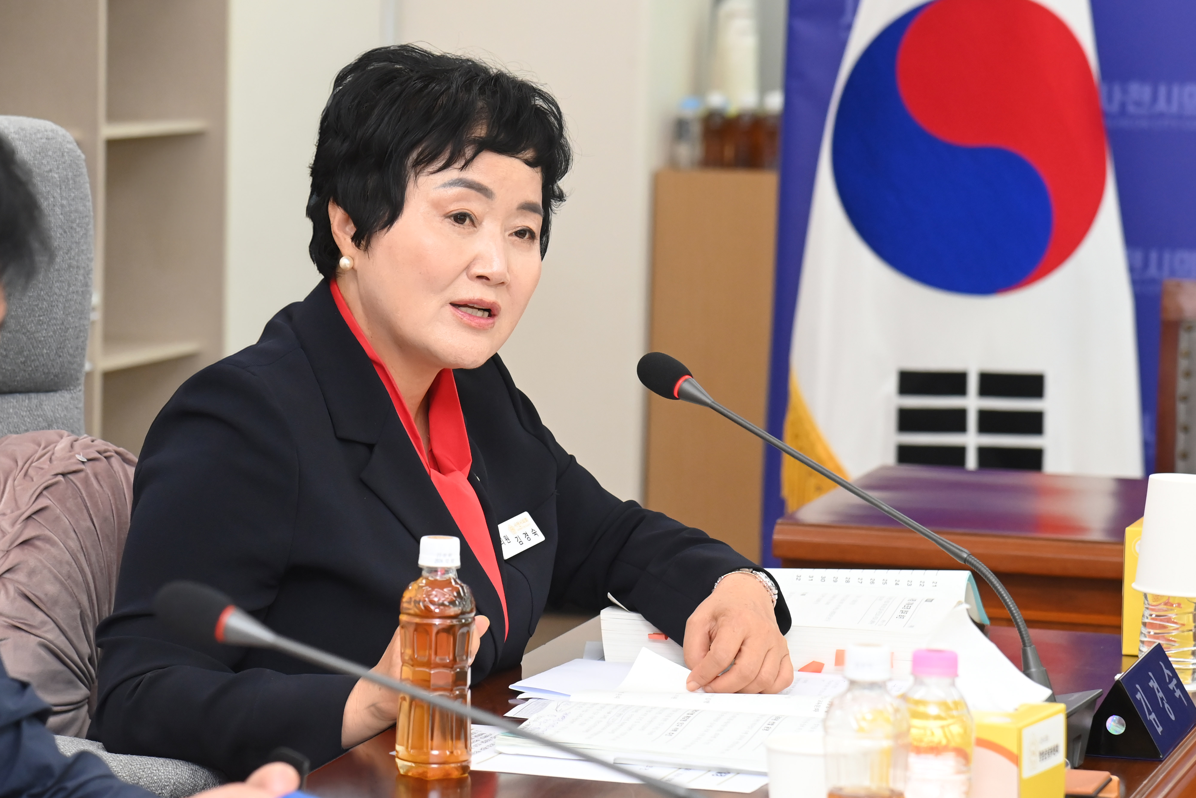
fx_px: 3986
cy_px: 399
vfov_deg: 11.4
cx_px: 598
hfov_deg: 17.1
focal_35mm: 120
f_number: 6.3
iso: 2500
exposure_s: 1/250
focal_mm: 120
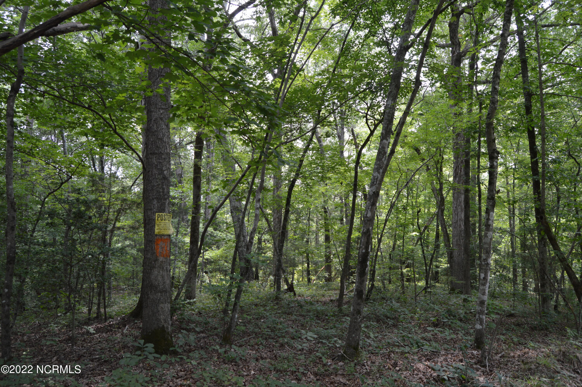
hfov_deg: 67.4
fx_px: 436
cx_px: 291
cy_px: 194
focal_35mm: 27
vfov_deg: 47.8
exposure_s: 1/125
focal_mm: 18
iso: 400
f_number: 5.6
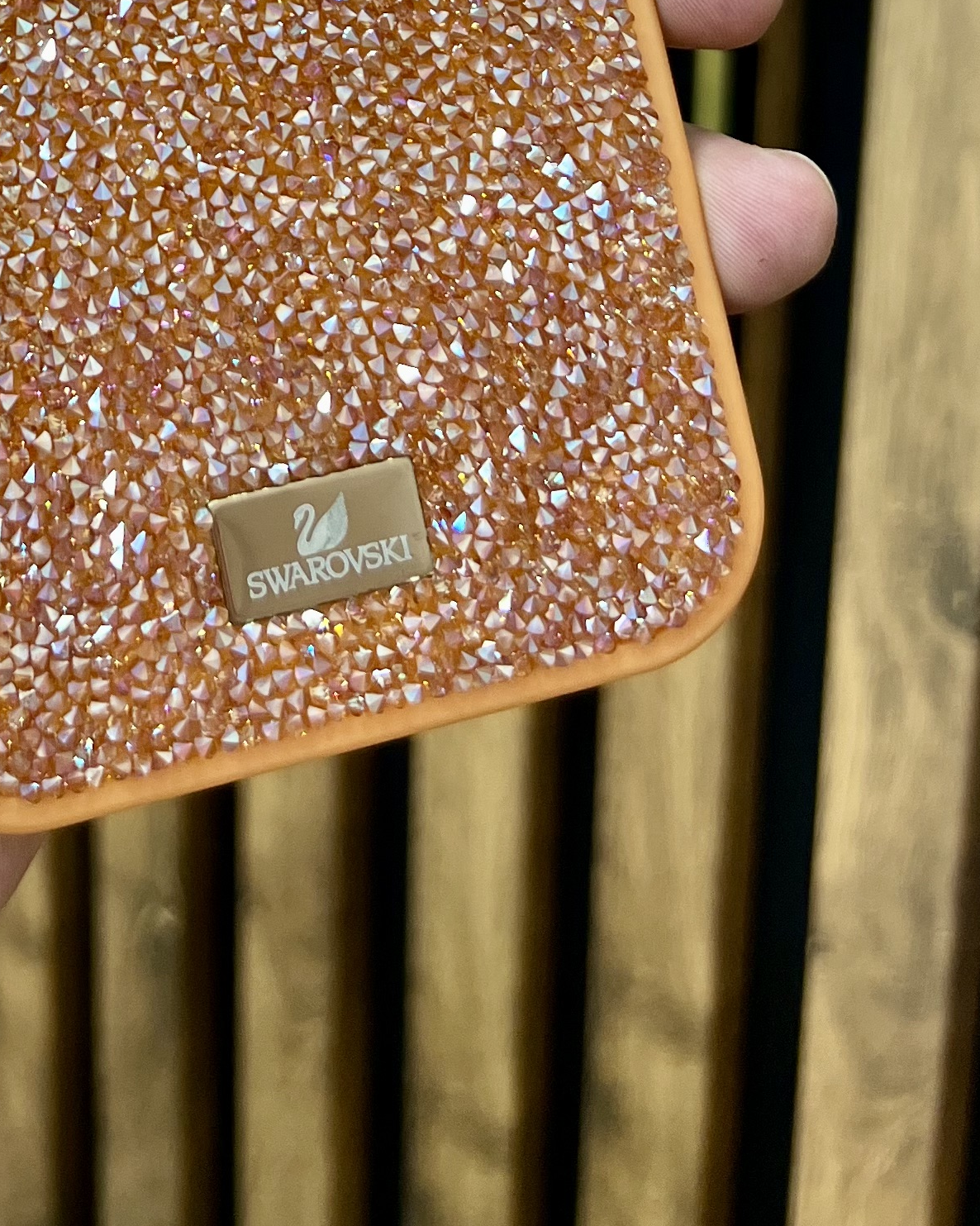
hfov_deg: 21.3
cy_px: -328
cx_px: -24
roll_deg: +0.4
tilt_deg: -13.7
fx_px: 2502
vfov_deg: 24.4
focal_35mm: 69
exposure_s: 1/100
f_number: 1.5
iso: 64
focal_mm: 5.7
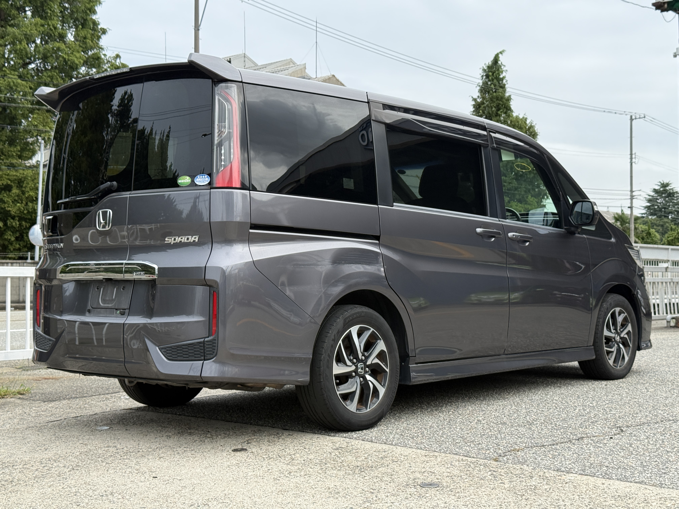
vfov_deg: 30.3
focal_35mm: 48
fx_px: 942
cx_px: 340
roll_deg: +0.6
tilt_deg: +2.3
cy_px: 254
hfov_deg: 39.7
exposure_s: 1/2577
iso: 100
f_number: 1.78
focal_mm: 6.76
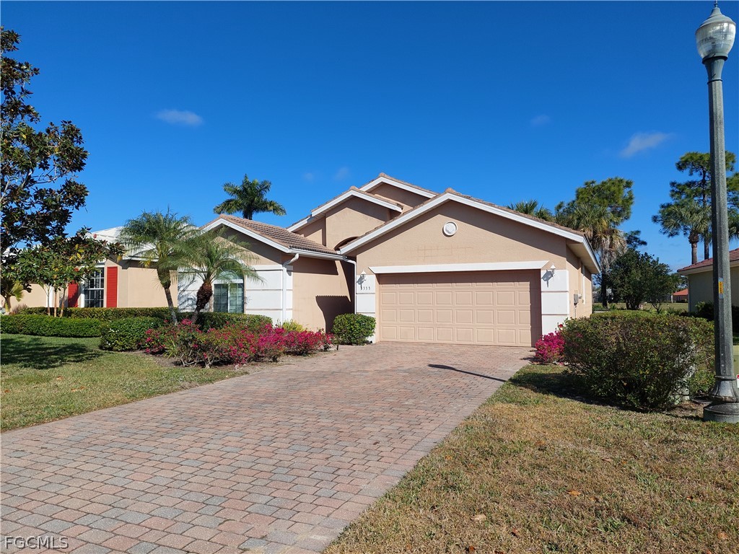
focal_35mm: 24
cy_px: 277
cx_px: 370
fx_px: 512
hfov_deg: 71.6
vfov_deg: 56.8
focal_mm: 5.23
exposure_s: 1/2599
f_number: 1.8
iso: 40
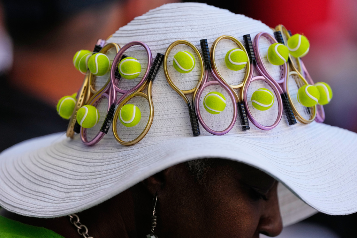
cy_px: 119
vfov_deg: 2.3
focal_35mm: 600
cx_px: 178
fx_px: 5948
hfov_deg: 3.4
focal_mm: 600
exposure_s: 1/1600
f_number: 4
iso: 1600
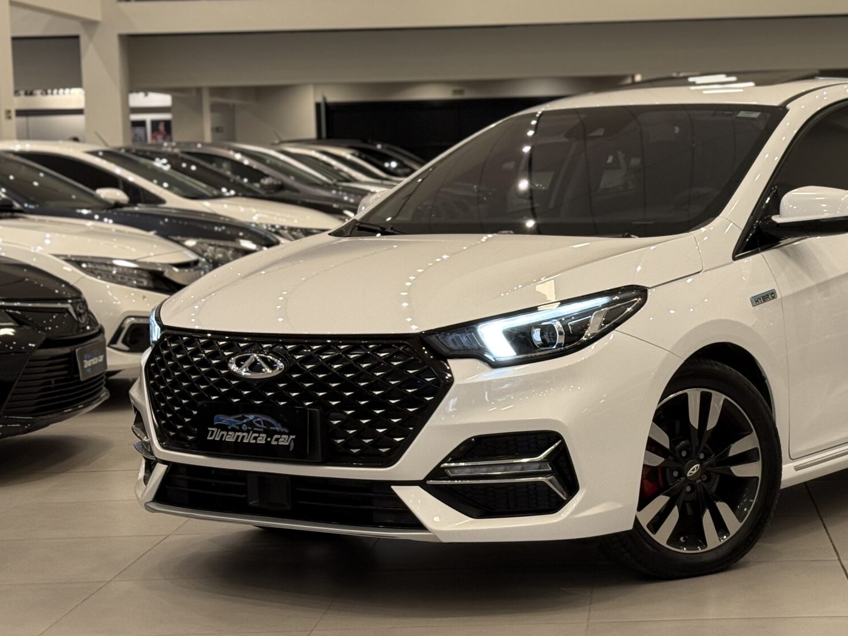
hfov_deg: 23.6
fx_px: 2009
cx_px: 621
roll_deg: +1.4
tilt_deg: -3.3
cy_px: 275
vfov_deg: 18.0
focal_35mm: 82
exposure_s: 1/60
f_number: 1.78
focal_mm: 6.76
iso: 125
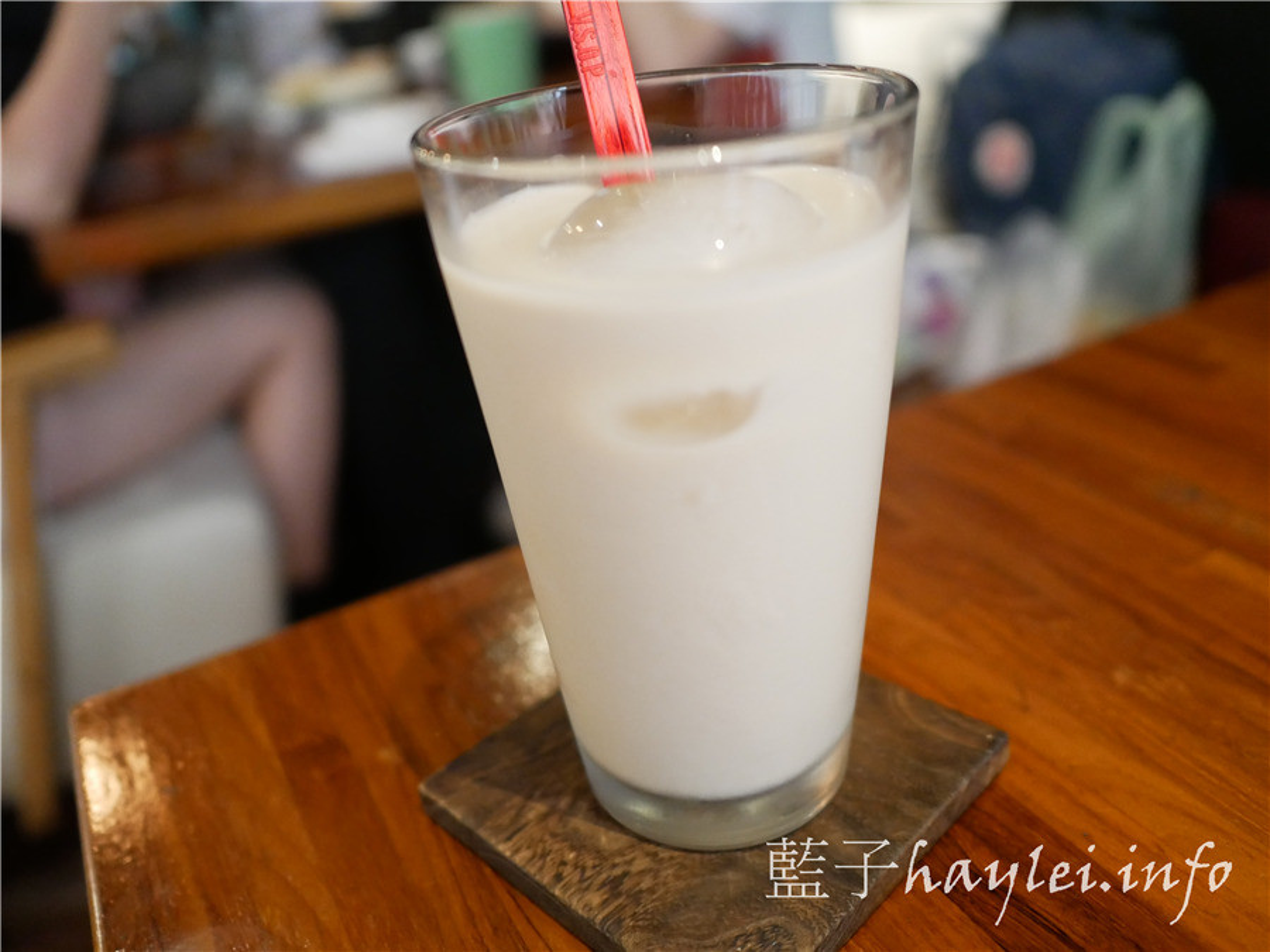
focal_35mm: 30
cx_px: 635
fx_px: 1101
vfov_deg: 46.8
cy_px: 476
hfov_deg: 60.0
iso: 2500
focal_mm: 15
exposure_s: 1/60
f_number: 1.7
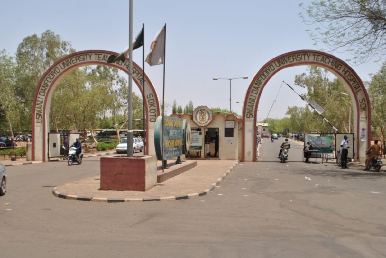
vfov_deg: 37.0
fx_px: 386
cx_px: 193
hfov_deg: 53.1
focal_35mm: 36
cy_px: 129
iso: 100
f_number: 8
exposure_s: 1/250
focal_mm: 24
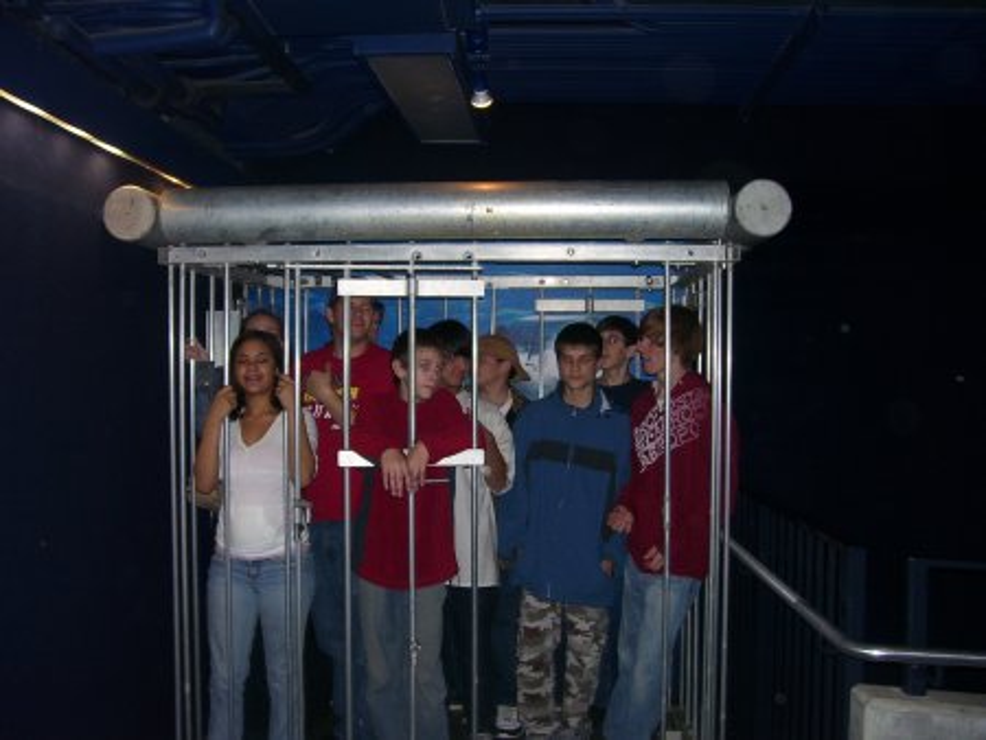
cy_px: 370
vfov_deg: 41.8
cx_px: 493
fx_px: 969
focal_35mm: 34
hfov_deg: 53.9
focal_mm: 5.6
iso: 80
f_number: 2.7
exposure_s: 1/60
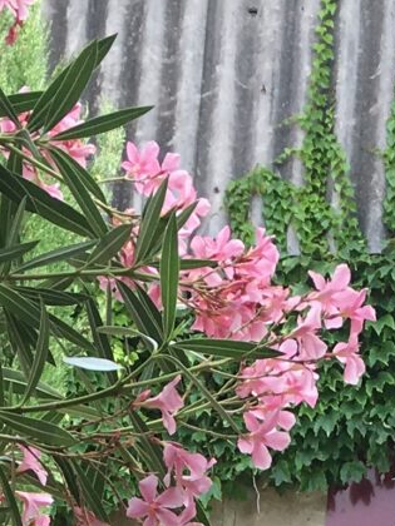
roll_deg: -2.8
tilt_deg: +0.5
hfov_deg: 9.8
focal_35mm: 152
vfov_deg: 11.3
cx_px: 172
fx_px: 2313
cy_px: 1177
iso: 25
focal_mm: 4.15
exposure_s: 1/354
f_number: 2.2
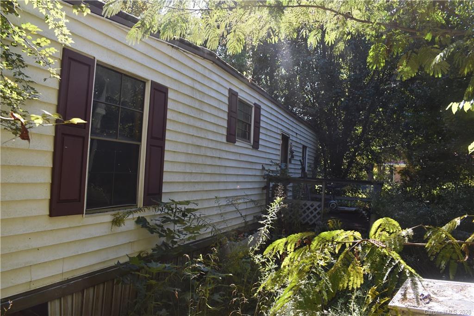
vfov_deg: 47.9
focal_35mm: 27
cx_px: 237
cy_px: 158
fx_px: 355
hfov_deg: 67.4
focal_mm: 18
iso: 400
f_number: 8
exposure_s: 1/250
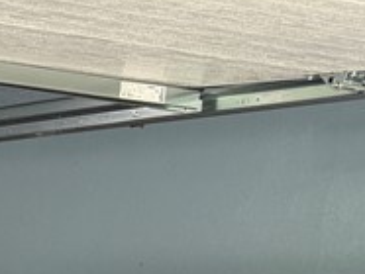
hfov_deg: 11.3
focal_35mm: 132
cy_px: 599
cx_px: -608
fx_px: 1394
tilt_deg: -11.1
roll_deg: -1.2
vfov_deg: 10.2
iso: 64
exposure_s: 1/121
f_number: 1.78
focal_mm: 6.76
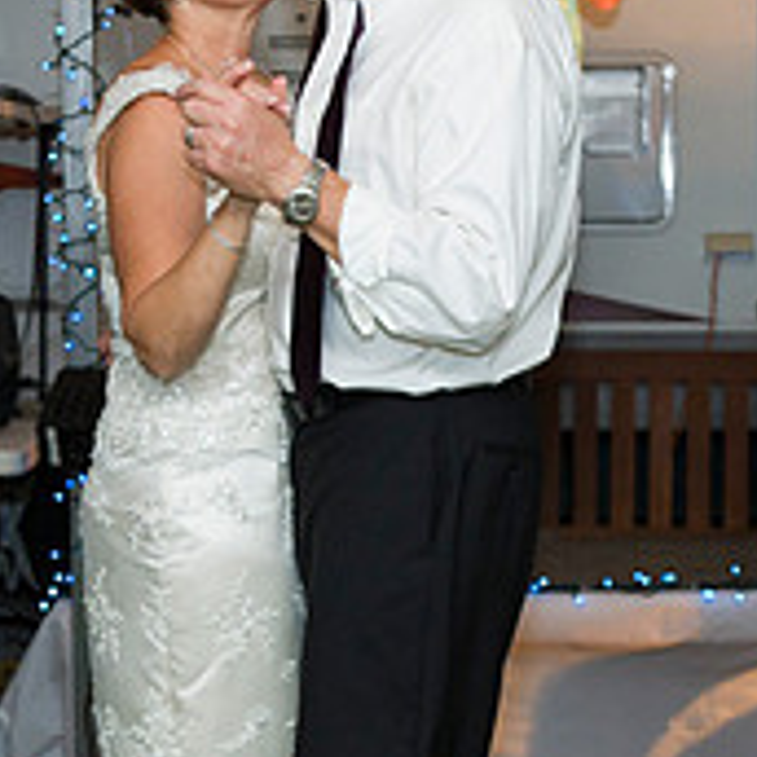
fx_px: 3192
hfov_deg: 13.5
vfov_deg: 13.5
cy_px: 511
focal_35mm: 129
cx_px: 392
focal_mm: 45
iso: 2000
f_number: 3.5
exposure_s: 1/40
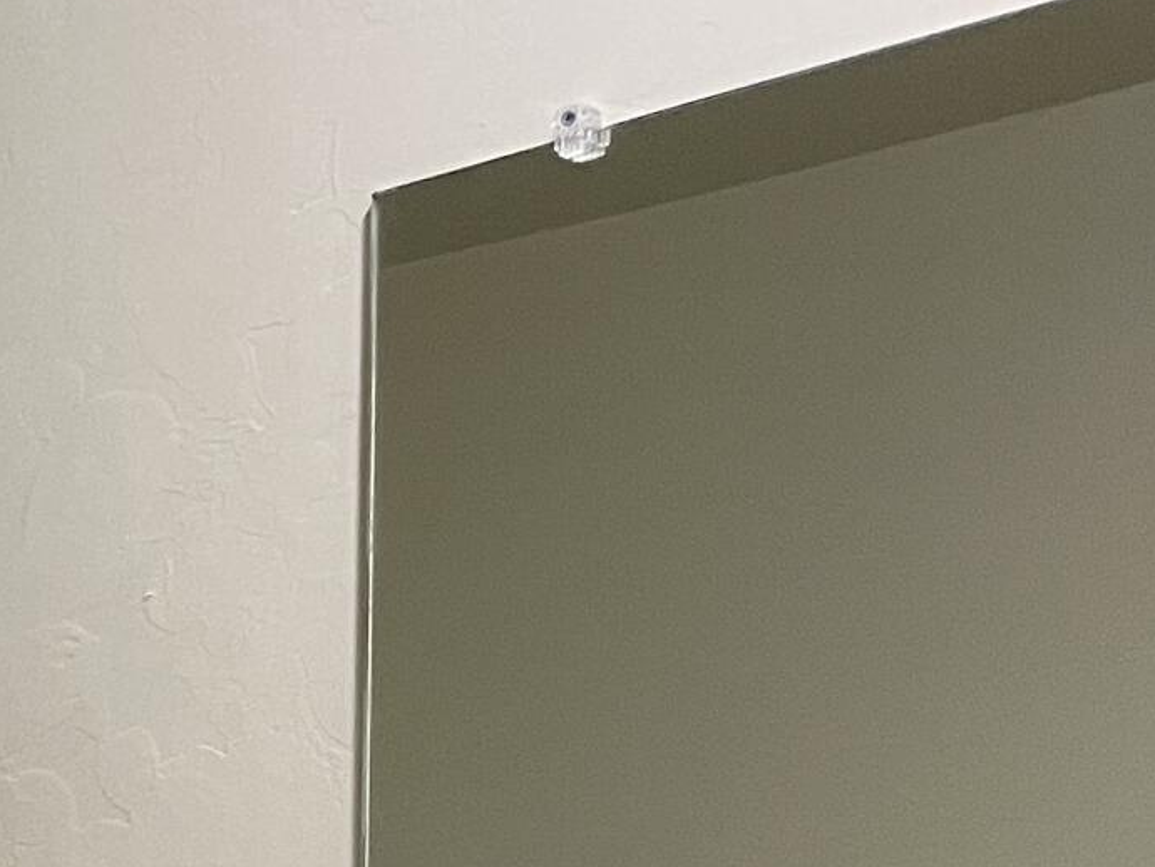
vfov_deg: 12.2
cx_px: -1324
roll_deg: +1.1
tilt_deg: -2.7
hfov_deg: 14.0
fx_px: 3772
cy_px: 1454
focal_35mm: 113
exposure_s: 1/60
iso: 80
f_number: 1.6
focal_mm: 4.2
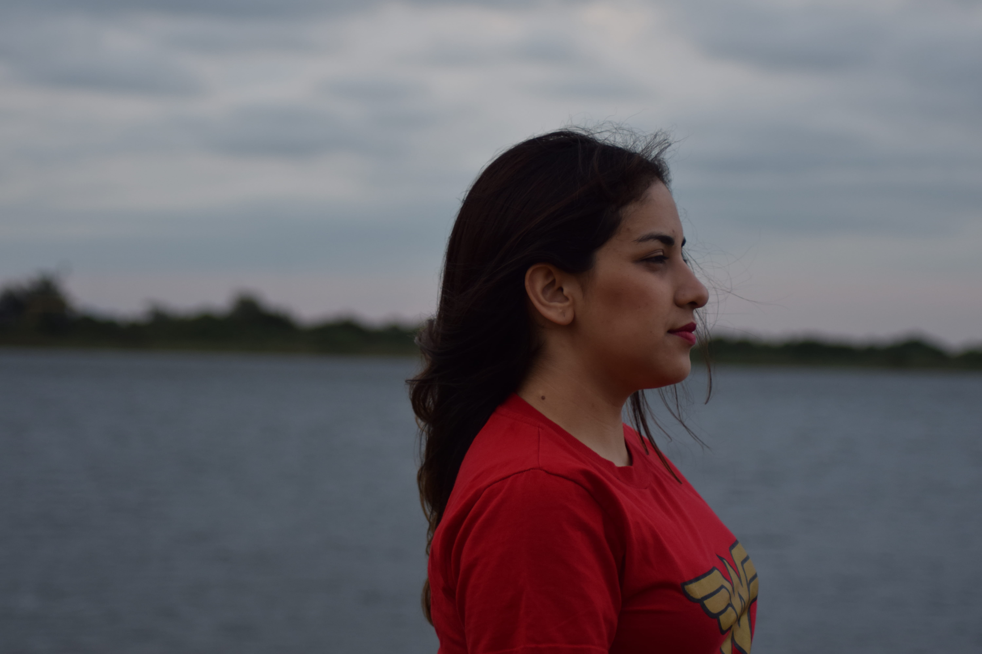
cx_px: 491
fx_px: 2864
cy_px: 327
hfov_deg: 19.5
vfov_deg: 13.0
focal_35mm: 105
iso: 200
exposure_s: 1/200
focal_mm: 70
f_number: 4
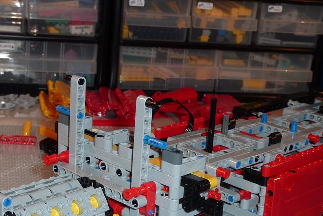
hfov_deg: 26.3
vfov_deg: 17.6
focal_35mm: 77
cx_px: 157
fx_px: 691
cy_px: 175
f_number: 3.8
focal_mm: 7.9
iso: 100
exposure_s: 1/30
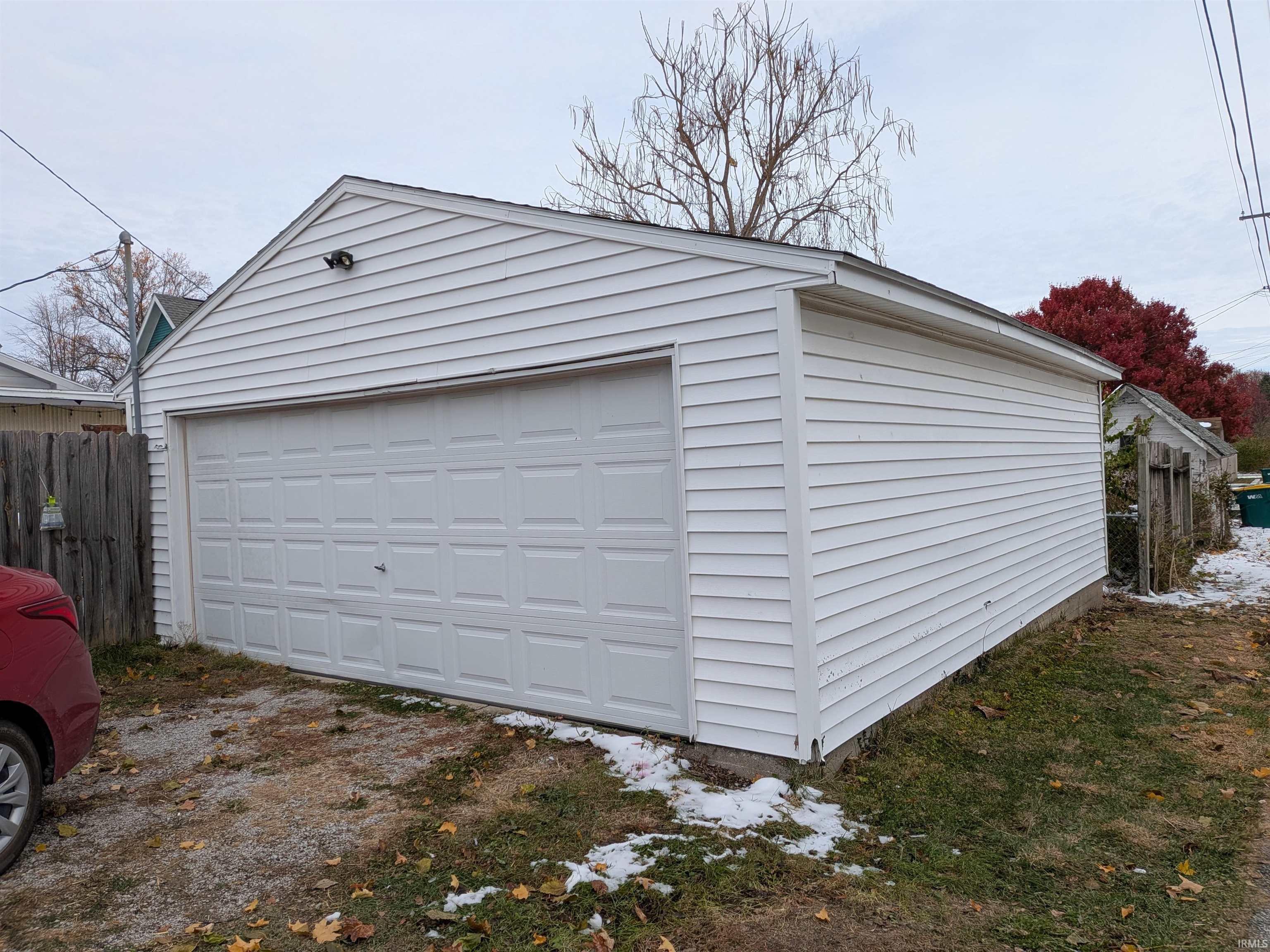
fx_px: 881
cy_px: 476
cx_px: 635
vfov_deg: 56.8
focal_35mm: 24
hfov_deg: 71.6
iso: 37
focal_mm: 4.53
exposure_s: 1/1495
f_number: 1.7
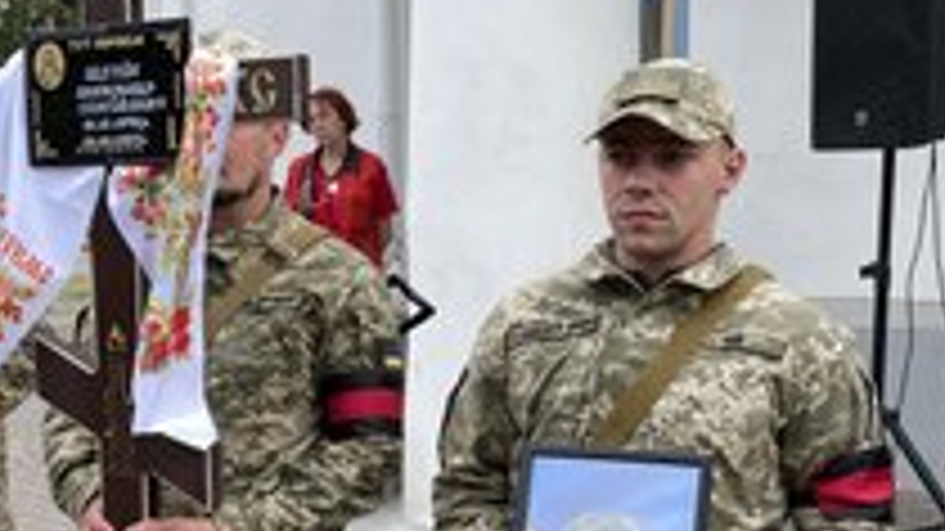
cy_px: 396
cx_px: 351
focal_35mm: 54
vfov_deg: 22.0
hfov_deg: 38.3
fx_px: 1353
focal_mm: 4.2
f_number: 1.6
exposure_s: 1/530
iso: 32
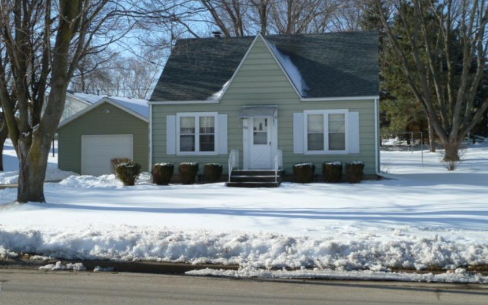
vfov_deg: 27.4
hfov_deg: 42.7
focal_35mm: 47
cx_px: 245
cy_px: 146
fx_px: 625
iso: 100
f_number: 5
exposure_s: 1/400
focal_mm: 7.3
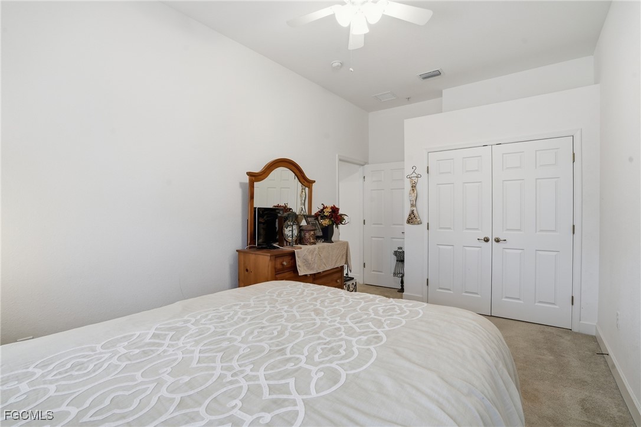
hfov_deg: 96.8
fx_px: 285
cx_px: 320
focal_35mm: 16
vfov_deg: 73.7
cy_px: 214
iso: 200
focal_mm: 16
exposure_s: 1/15
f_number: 9
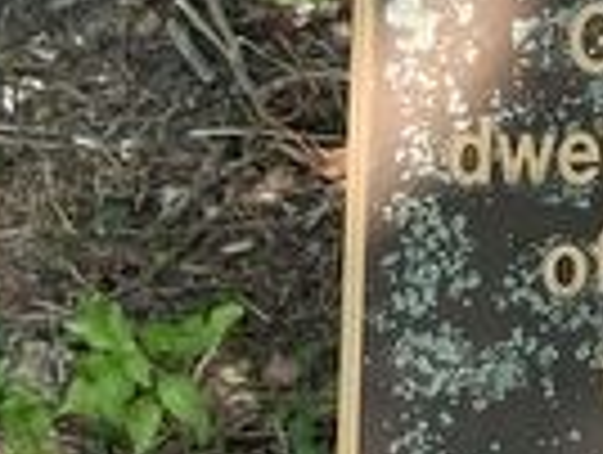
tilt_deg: -38.5
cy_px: 252
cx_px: 1300
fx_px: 2705
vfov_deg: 9.6
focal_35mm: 155
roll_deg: +2.1
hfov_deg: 11.2
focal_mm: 5.1
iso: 50
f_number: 1.6
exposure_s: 1/366
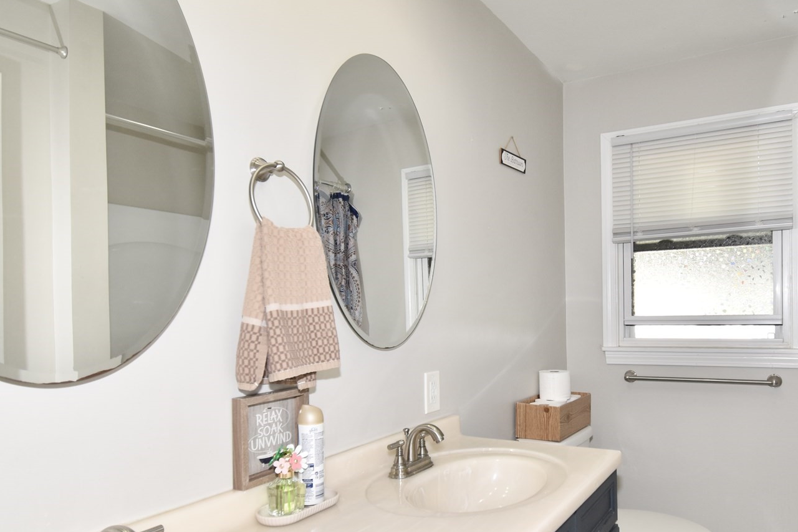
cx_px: 478
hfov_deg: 73.0
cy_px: 321
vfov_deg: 52.7
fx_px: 532
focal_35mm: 24
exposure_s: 1/125
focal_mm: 10
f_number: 5.6
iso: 360
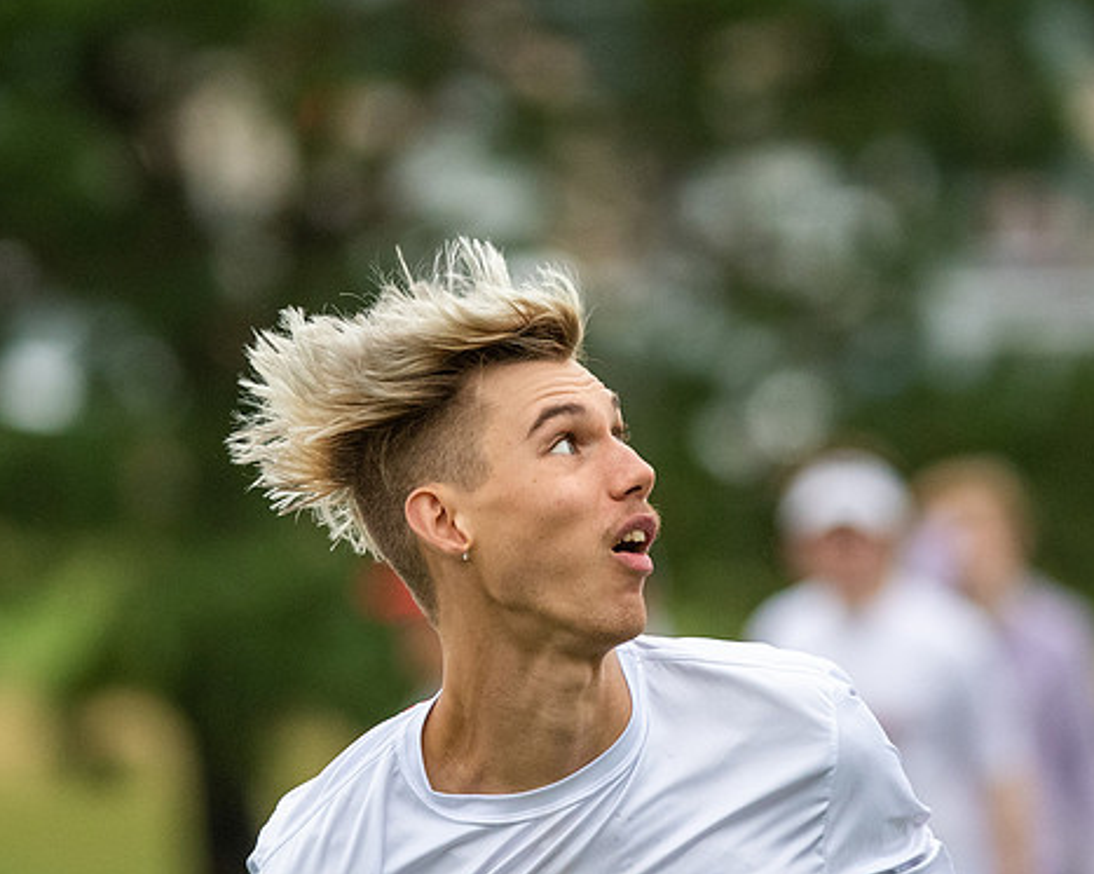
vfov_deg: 2.0
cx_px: 526
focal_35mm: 781
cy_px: 376
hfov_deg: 2.5
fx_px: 25272
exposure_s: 1/2000
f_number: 4
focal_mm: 300
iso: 1600
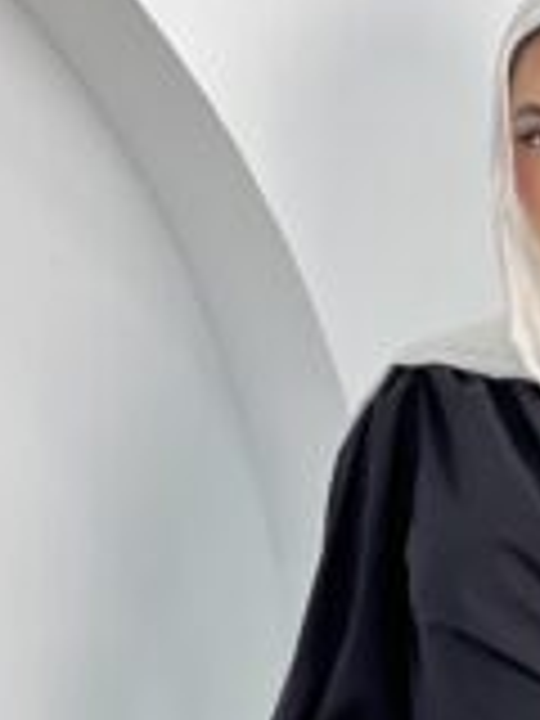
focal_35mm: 289
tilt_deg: -3.9
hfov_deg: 5.1
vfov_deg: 6.8
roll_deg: +1.2
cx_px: 522
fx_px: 6011
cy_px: 1076
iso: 100
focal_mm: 9
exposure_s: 1/100
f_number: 2.8
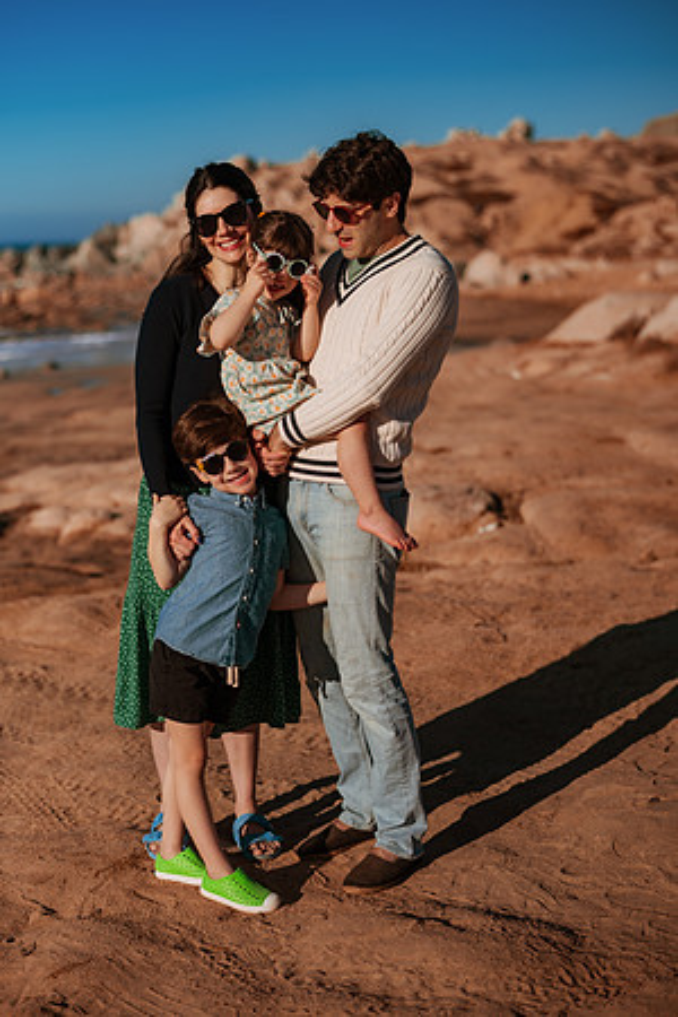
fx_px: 1638
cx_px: 339
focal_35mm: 58
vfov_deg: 34.5
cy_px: 508
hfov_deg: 23.4
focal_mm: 58
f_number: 2.5
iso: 50
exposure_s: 1/8000
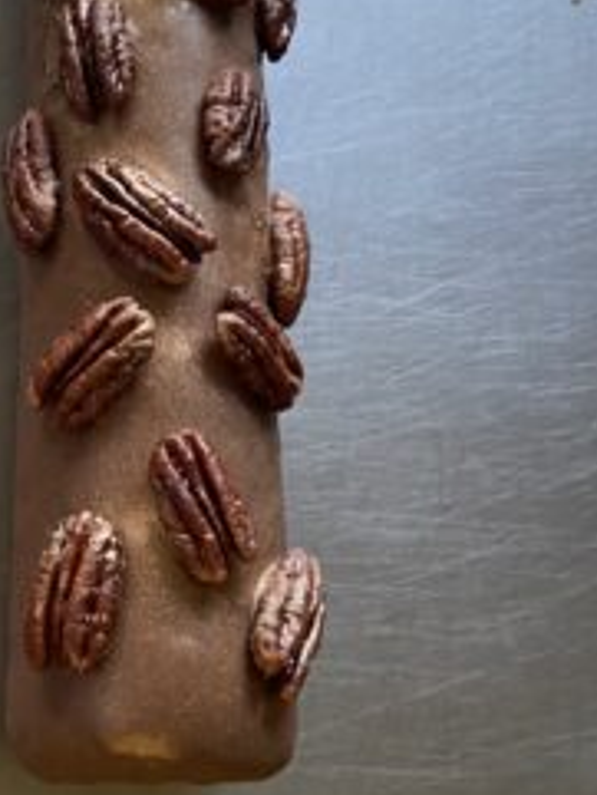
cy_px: 264
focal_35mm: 54
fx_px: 1241
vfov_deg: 35.2
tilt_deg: -67.8
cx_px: 134
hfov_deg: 26.6
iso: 160
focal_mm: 4.25
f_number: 1.8
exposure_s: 1/60
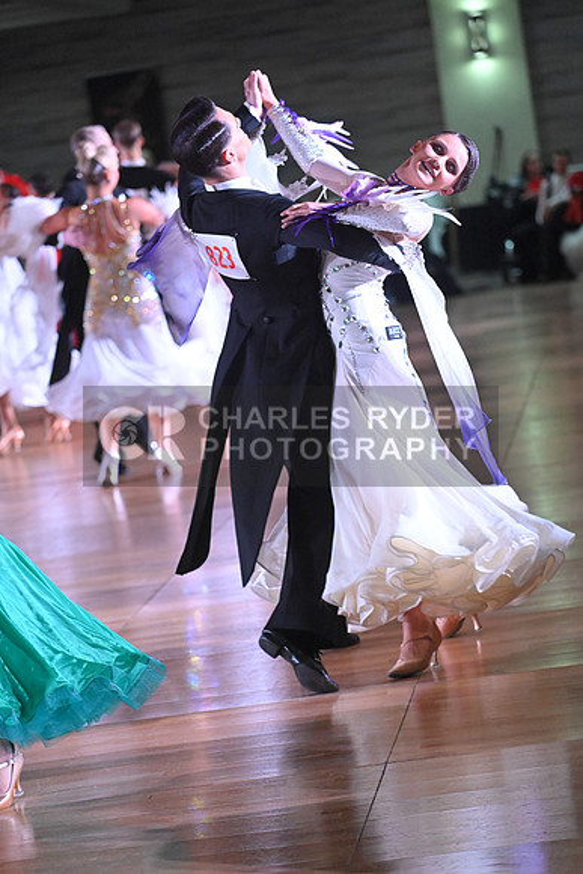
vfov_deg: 15.2
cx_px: 292
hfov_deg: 10.2
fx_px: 3277
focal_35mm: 135
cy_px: 437
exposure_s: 1/400
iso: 5000
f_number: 4
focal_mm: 135
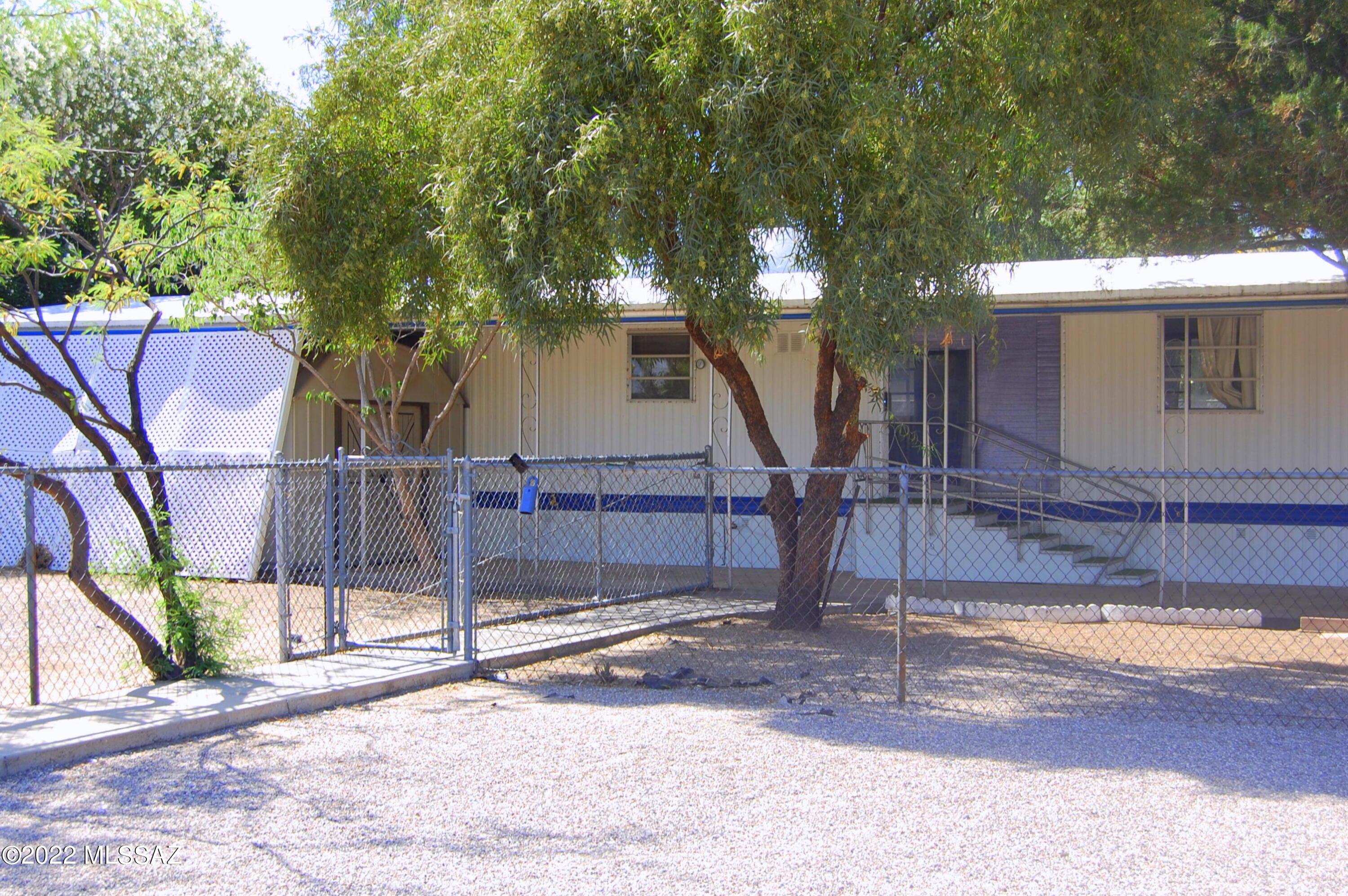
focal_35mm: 46
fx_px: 1739
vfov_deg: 28.9
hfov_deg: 42.4
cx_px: 674
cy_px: 448
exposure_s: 1/200
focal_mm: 31
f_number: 7.1
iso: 200
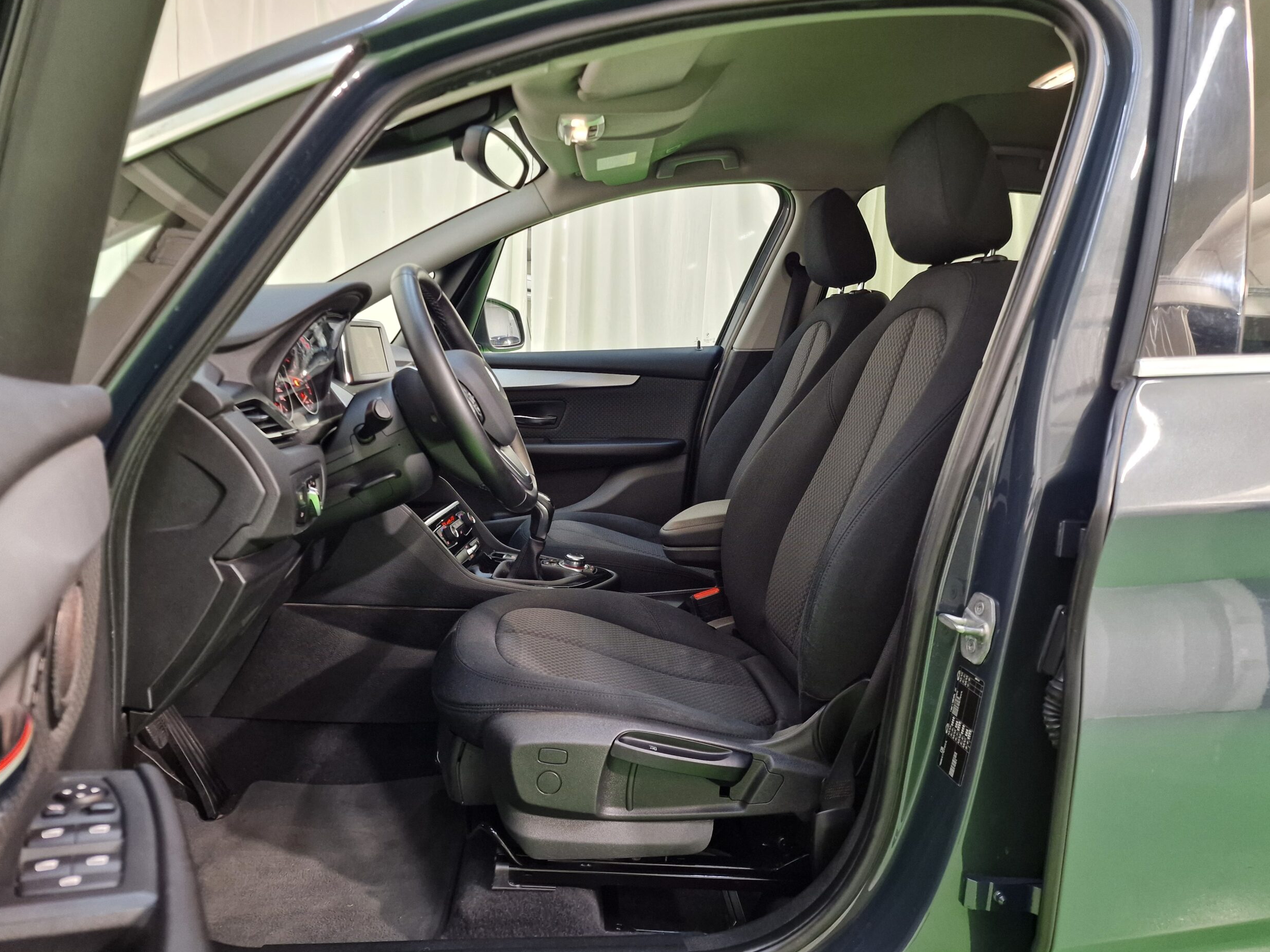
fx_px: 881
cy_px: 465
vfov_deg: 56.8
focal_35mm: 24
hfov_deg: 71.6
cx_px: 636
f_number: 1.8
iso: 320
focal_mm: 6.4
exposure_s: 1/33
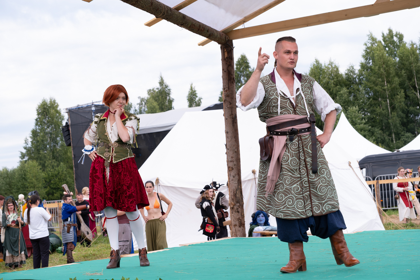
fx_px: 723
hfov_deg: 32.4
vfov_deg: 21.9
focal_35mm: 62
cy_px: 140
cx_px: 210
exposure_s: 1/800
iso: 250
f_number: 4
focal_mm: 41.4
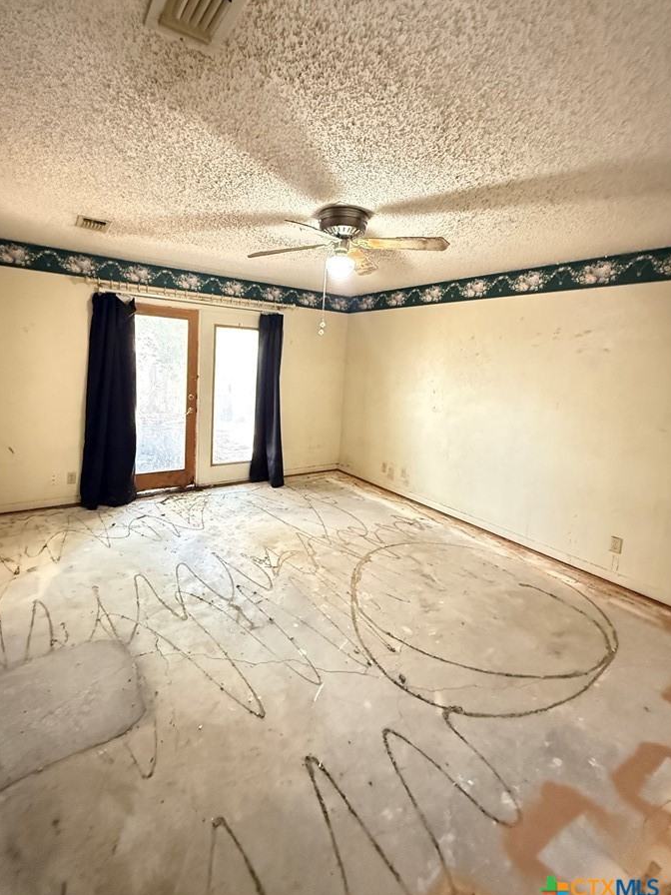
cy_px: 413
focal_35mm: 16
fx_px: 414
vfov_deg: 94.3
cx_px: 300
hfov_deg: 77.9
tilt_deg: -6.9
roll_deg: -3.7
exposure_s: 1/47
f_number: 2.2
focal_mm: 2.22
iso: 1250
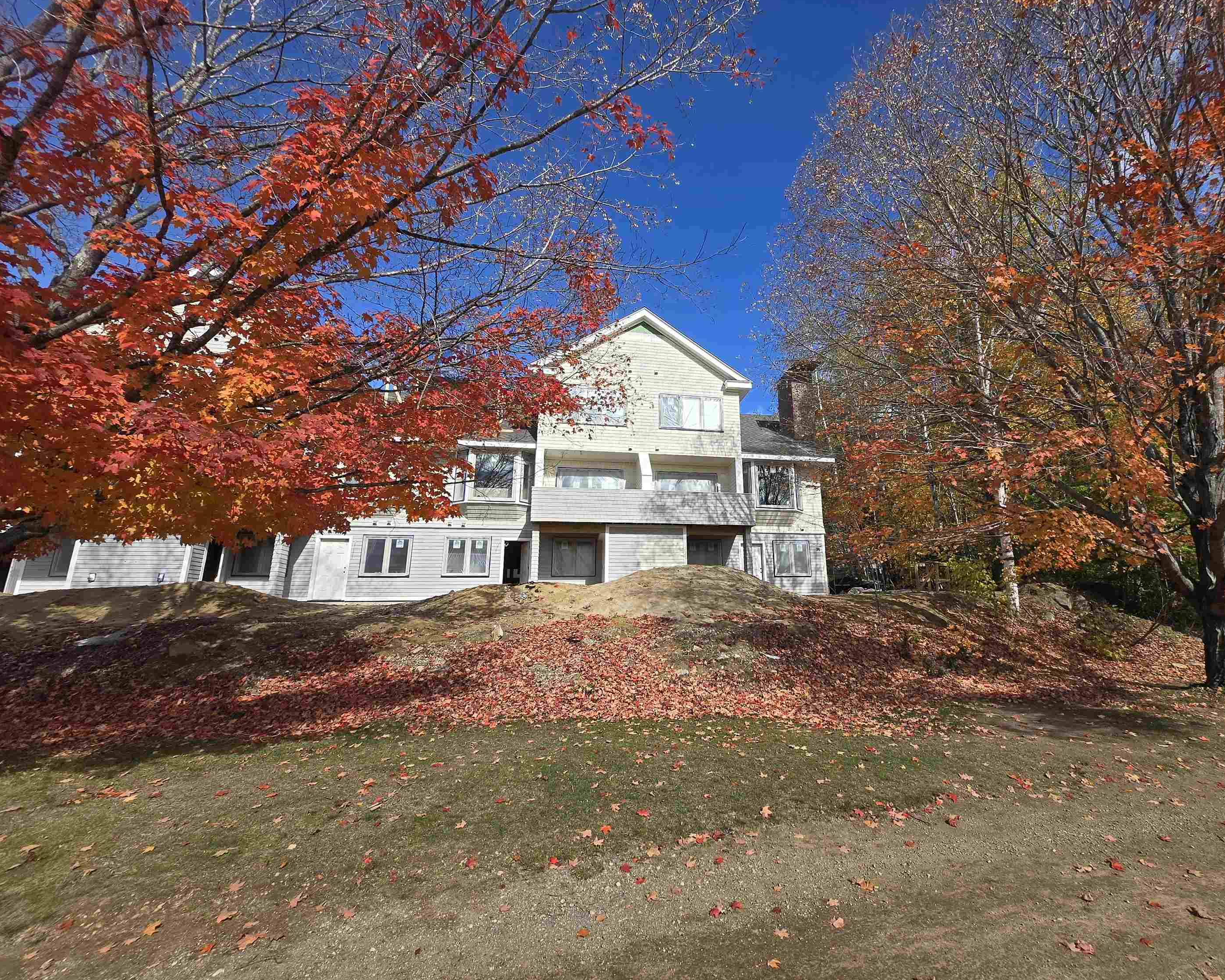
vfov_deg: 88.0
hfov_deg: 100.4
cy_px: 497
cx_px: 675
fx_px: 508
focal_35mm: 14
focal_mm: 1.7
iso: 25
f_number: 2.2
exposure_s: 1/947
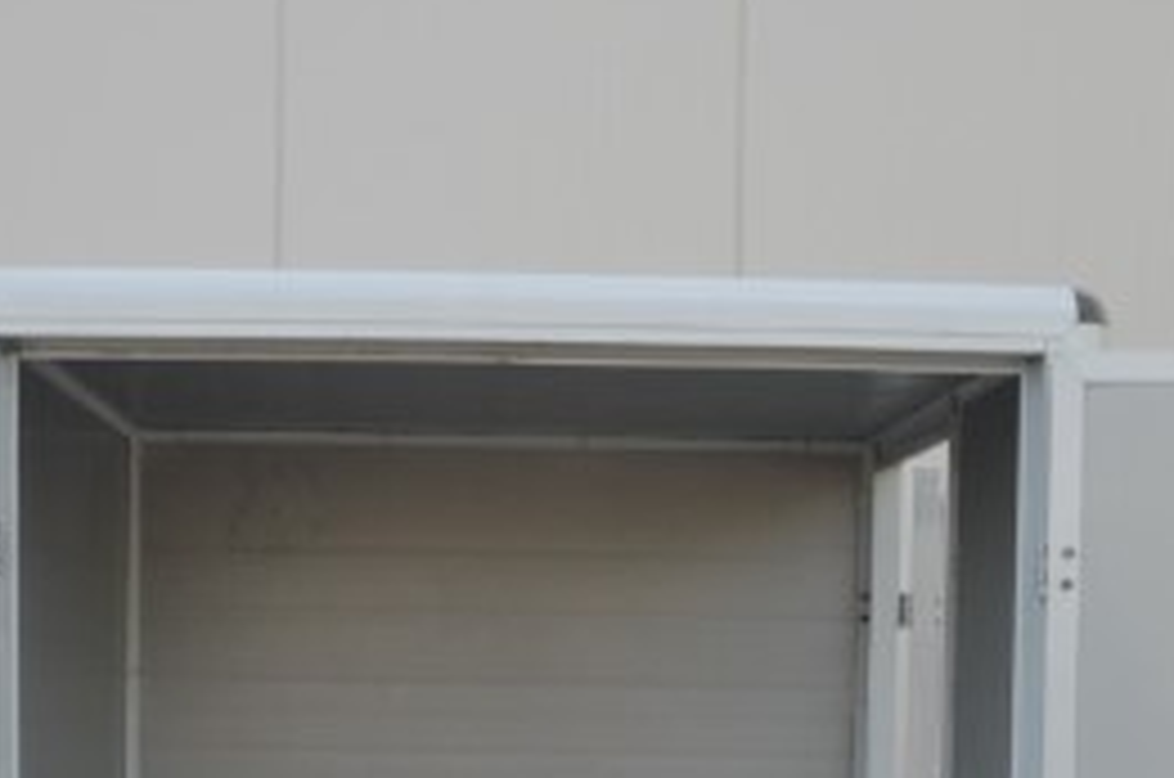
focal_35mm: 75
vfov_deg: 17.4
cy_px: 904
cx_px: 529
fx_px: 2441
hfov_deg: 27.0
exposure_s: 1/200
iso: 200
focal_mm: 18
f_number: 7.1
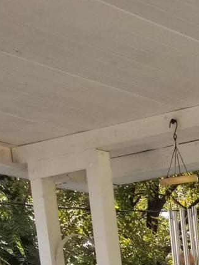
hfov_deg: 10.8
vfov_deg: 12.8
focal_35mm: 122
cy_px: 620
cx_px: 430
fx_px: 934
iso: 50
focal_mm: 4.3
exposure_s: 1/552
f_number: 1.7
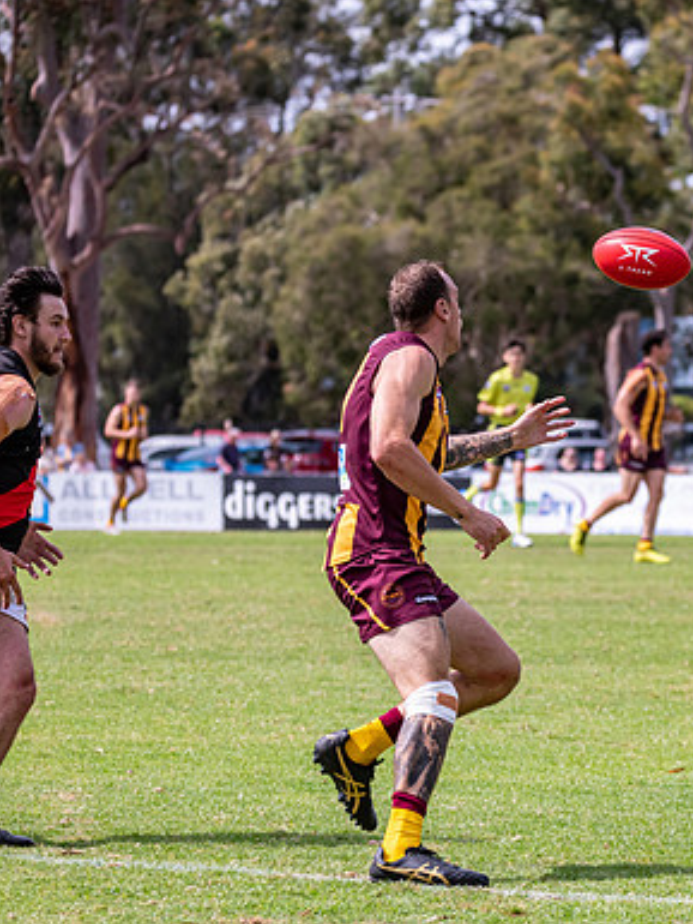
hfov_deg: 5.7
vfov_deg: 7.5
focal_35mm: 263
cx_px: 529
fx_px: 7016
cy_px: 457
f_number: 6.3
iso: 800
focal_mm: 170
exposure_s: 1/3200
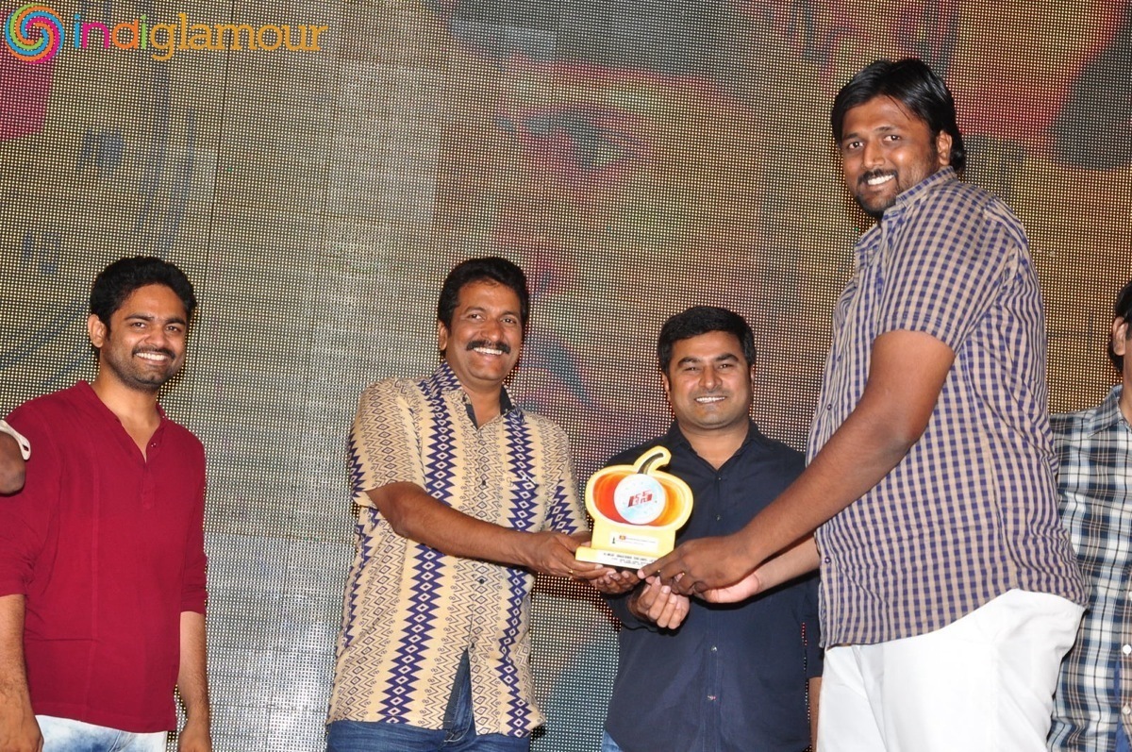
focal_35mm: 75
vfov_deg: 18.1
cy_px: 376
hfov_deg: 27.0
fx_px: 2355
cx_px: 566
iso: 500
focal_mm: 50
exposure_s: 1/125
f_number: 8
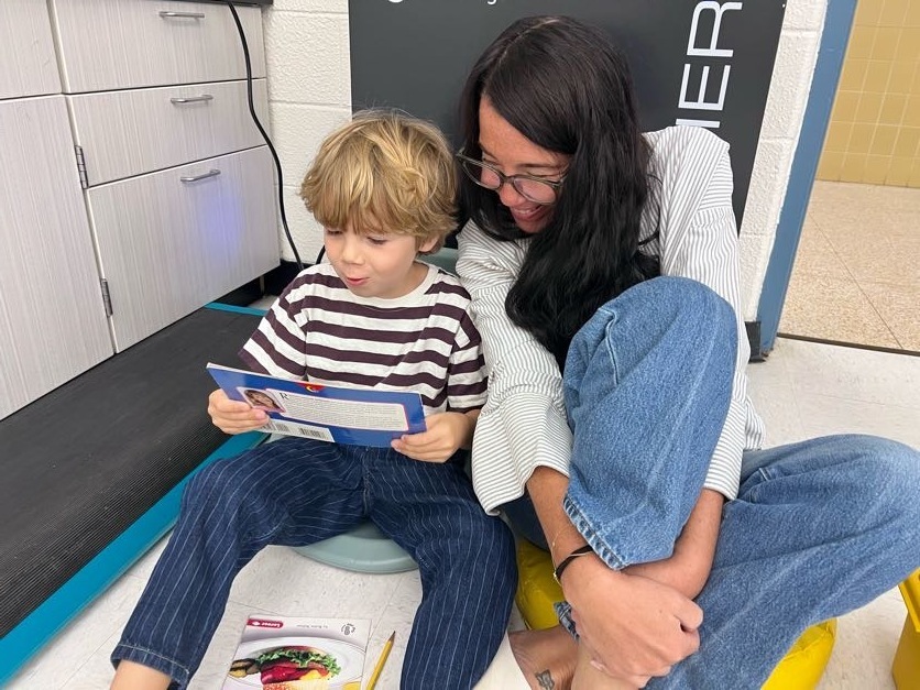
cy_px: 345
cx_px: 460
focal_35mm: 26
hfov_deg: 67.3
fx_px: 691
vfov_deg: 53.1
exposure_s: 1/60
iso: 125
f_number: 1.5
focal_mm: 5.7
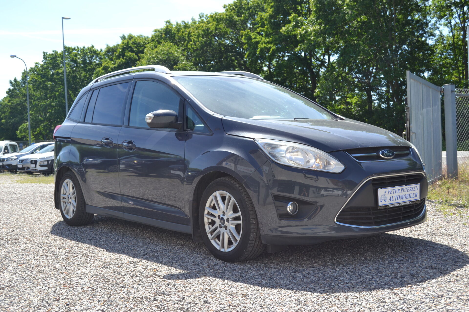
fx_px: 508
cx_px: 234
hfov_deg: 49.6
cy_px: 156
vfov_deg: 34.2
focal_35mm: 39
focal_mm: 26
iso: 100
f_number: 7.1
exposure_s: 1/200
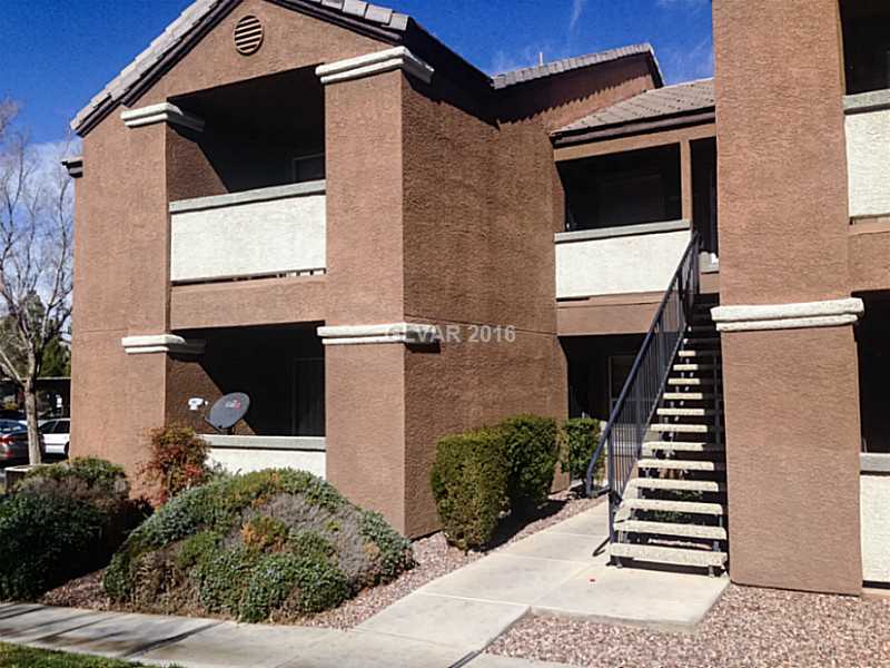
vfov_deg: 42.9
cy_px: 334
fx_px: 848
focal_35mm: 33
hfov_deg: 55.4
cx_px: 445
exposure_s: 1/2262
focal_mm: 4.12
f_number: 2.4
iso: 50
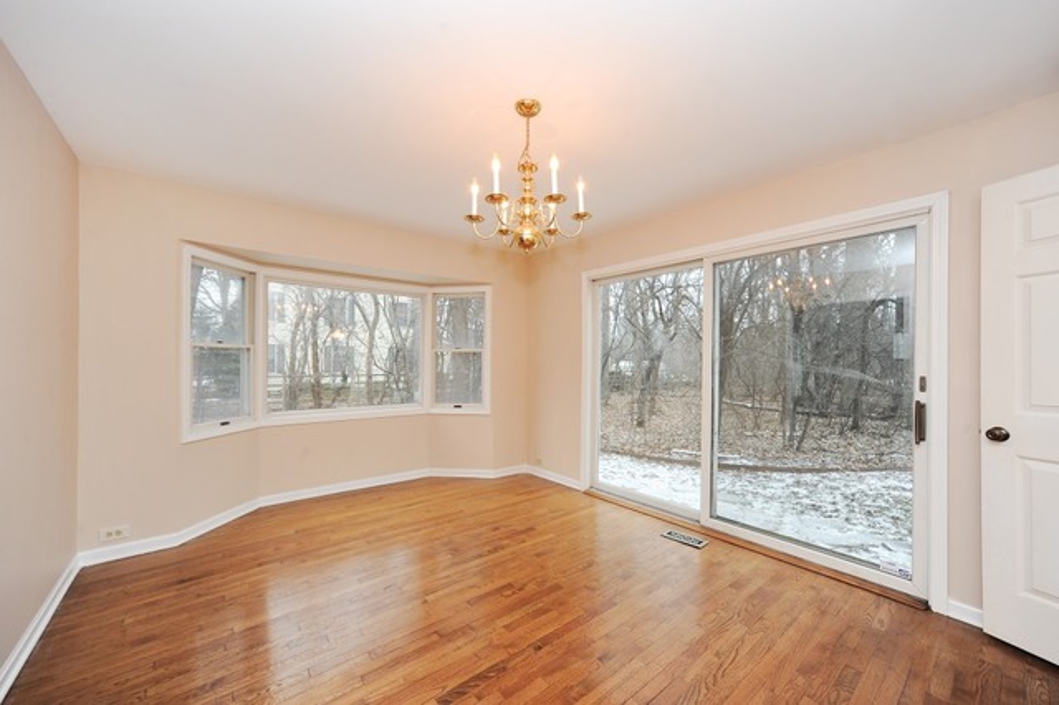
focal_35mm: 14
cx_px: 530
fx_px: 412
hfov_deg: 104.3
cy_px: 352
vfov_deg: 81.1
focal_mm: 14
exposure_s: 1/4
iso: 200
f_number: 8
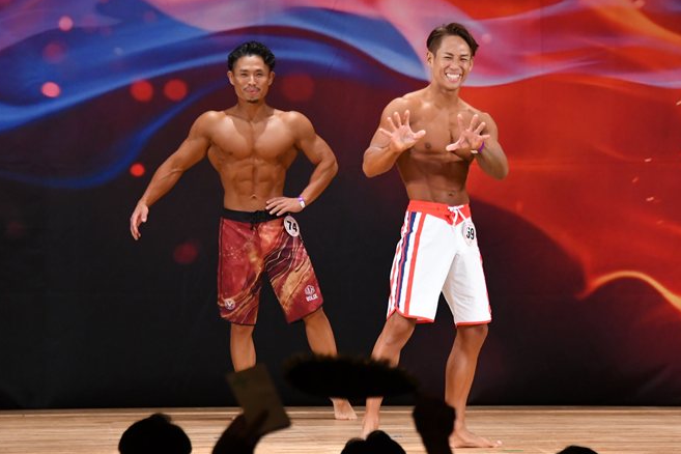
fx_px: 5353
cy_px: 240
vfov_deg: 4.9
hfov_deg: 7.3
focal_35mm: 283
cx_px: 394
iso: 3200
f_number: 5.6
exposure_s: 1/400
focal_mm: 160
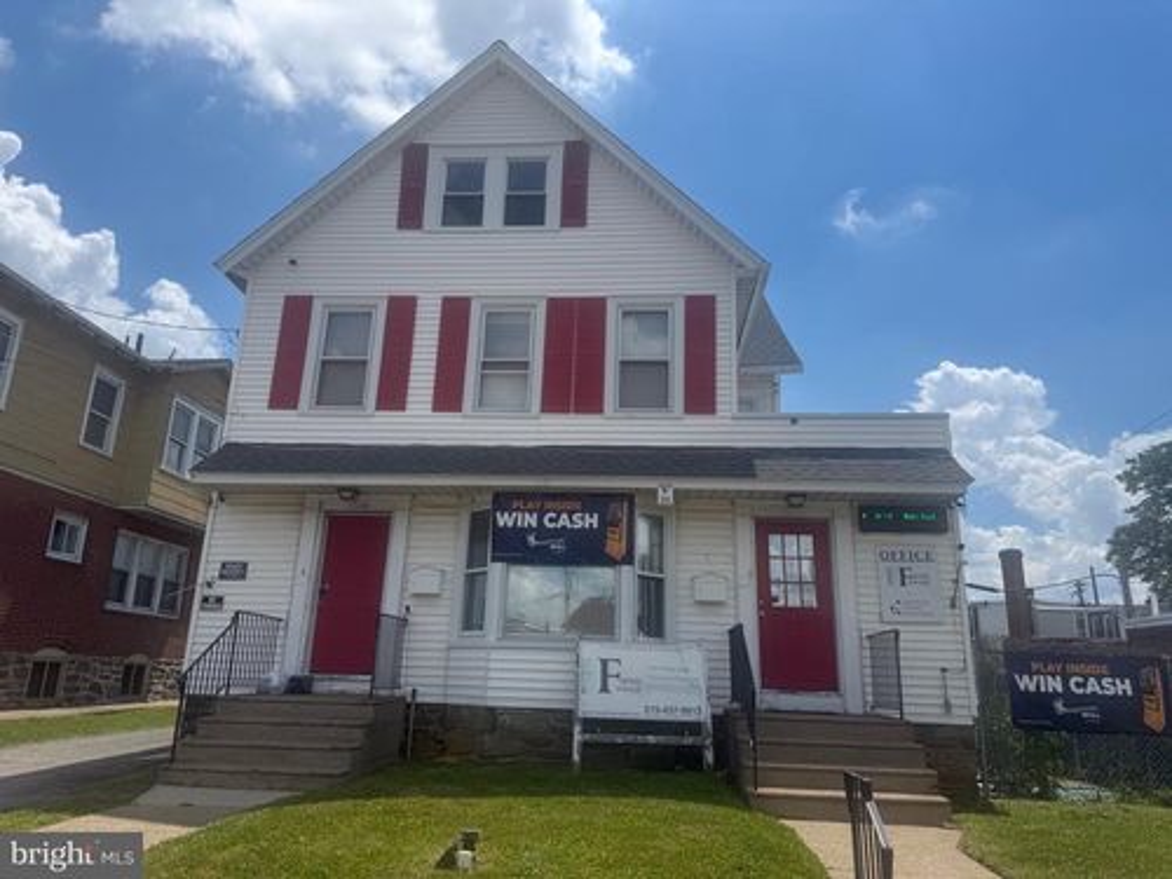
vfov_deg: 56.8
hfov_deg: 71.6
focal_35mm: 24
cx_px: 586
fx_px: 813
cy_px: 440
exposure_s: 1/9091
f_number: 1.78
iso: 80
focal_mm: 6.76
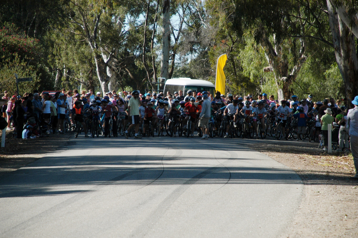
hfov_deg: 10.2
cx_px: 179
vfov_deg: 6.8
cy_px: 119
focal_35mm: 202
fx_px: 2012
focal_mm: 135
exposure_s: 1/1000
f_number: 5.6
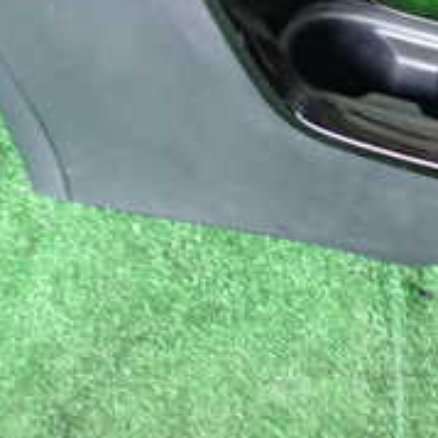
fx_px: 1274
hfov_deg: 18.6
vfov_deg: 19.4
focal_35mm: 89
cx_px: 514
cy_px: 125
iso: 400
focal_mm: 5.4
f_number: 2.3
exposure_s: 1/30
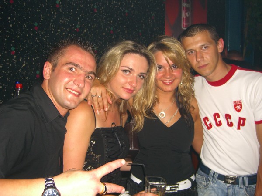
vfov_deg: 37.7
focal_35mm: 38
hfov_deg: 49.0
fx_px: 288
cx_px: 131
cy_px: 98
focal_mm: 7.9
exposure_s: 1/60
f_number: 2.8
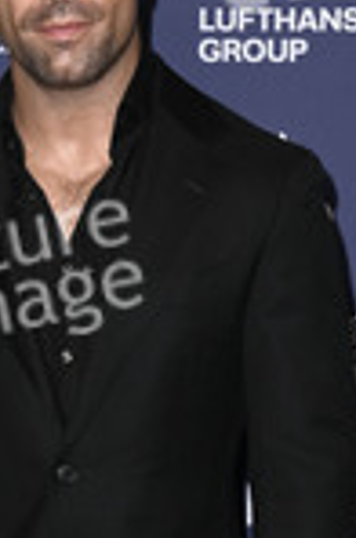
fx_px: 2504
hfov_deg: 8.1
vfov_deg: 12.2
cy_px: 469
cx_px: 62
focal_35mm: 168
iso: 400
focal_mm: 62
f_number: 5.6
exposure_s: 1/250
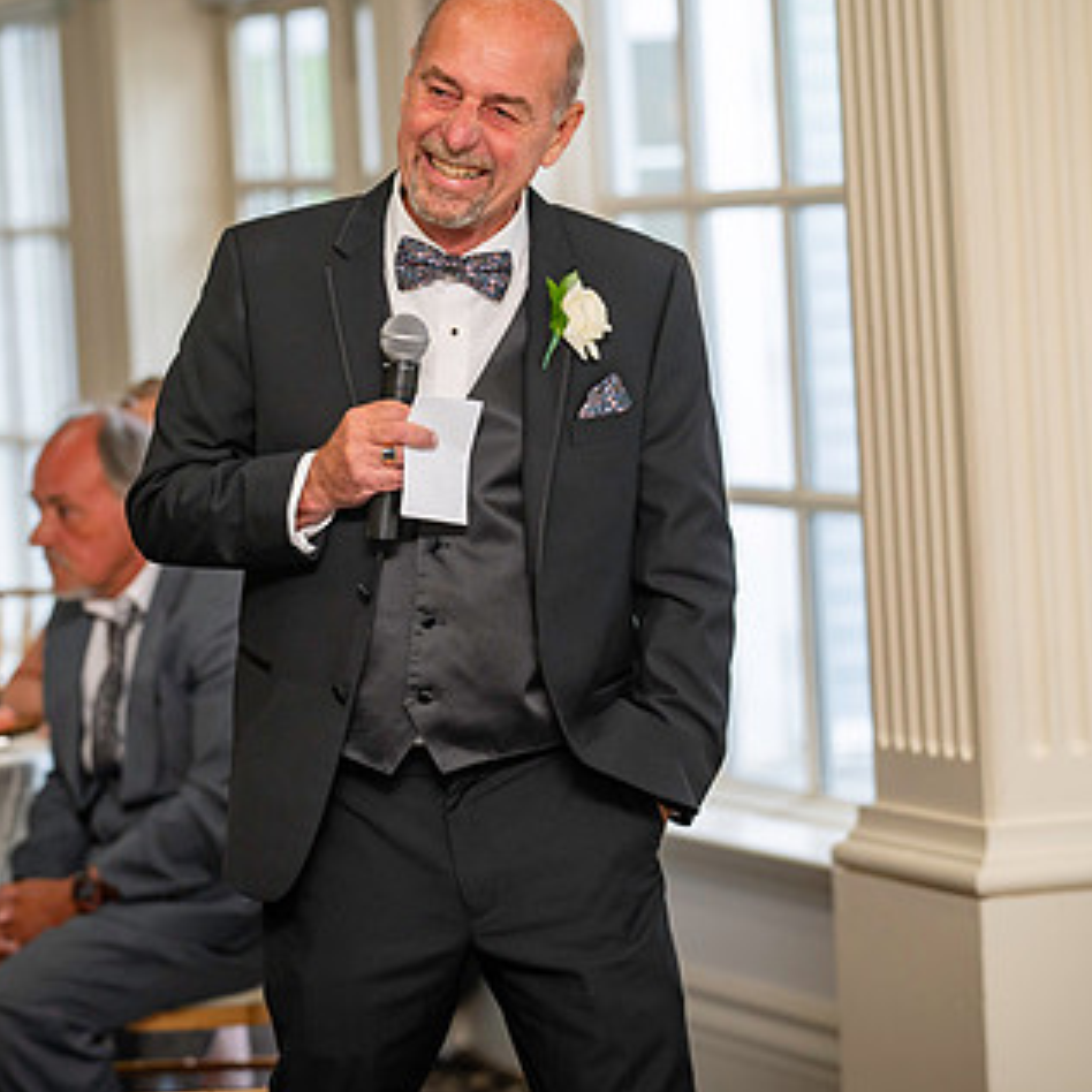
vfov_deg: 9.2
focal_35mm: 190
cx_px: 574
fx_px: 6781
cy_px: 439
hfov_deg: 9.2
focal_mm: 122
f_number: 2.8
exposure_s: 1/125
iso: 640
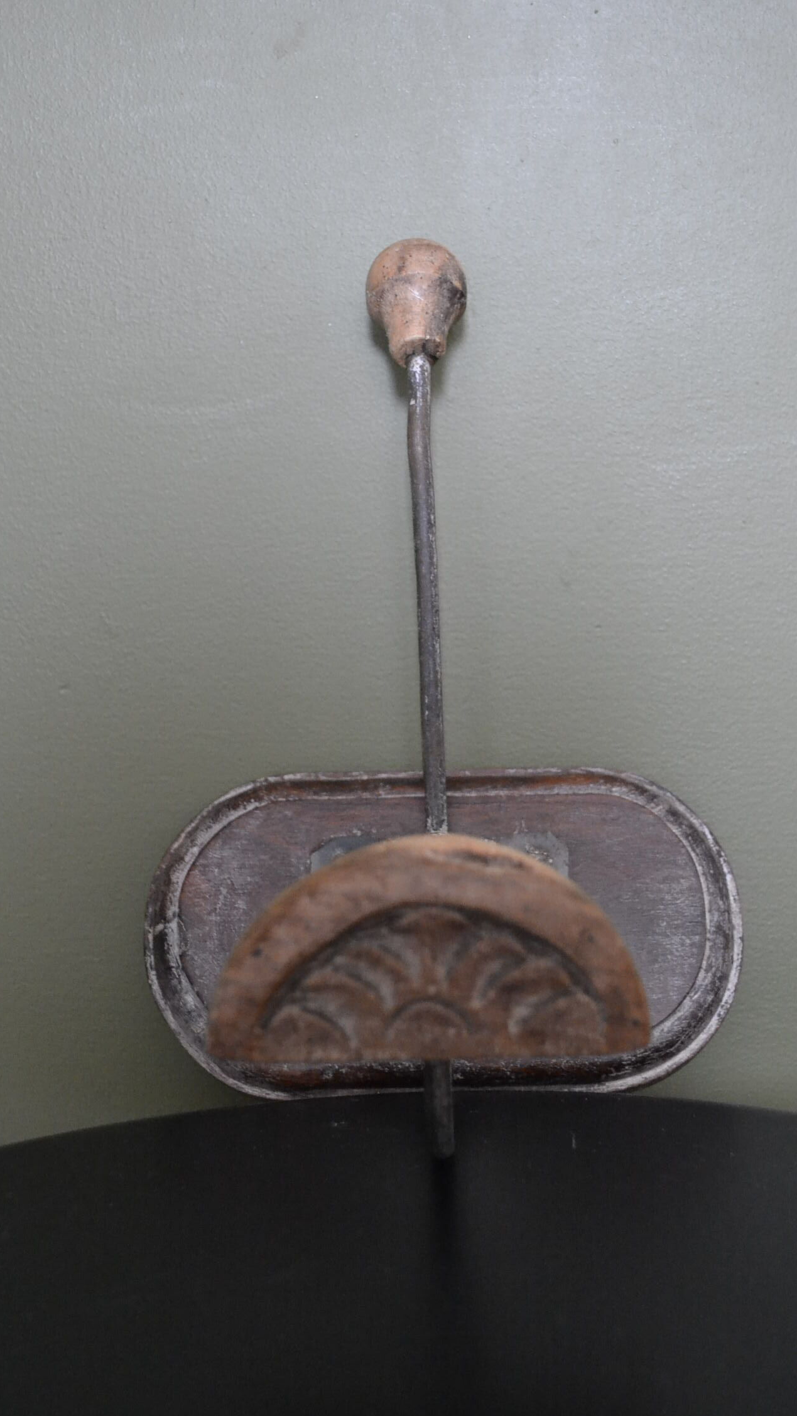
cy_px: 722
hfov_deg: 25.7
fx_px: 1748
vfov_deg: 44.1
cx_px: 425
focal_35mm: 47
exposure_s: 1/60
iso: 3200
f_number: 4.5
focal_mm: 29
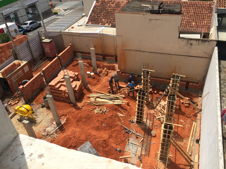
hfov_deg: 61.7
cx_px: 113
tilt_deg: -37.4
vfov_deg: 48.2
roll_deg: +3.1
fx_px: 189
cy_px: 84
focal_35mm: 29
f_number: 2.2
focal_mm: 4.15
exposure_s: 1/2083
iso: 32
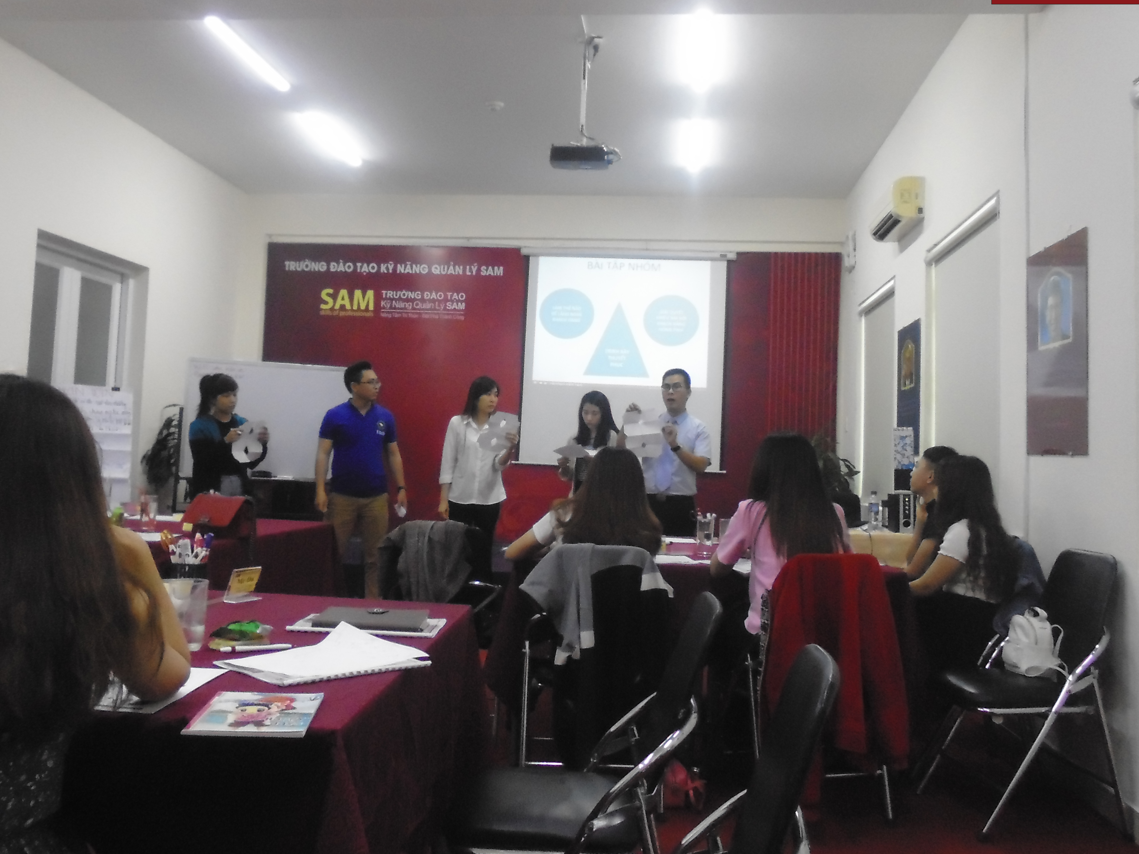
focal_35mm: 31
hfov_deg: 58.3
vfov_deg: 45.4
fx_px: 1020
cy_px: 374
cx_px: 570
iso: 400
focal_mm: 4.6
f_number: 3.5
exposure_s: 1/40
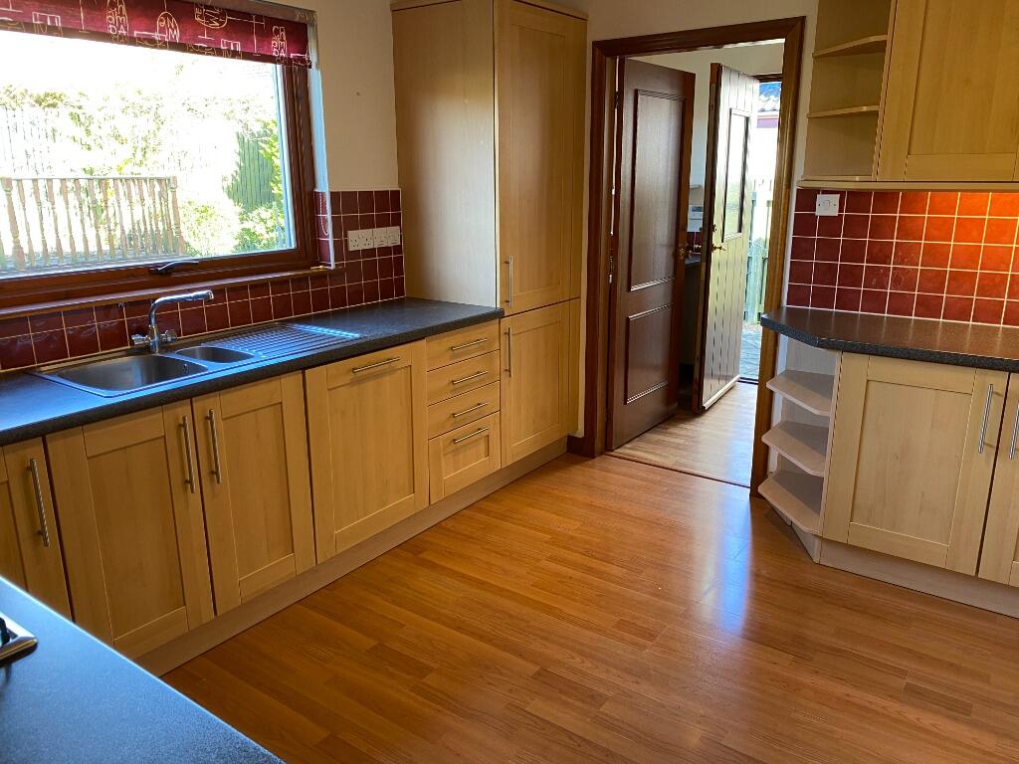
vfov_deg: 53.1
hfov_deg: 67.3
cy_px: 382
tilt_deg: -15.8
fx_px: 765
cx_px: 510
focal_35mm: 26
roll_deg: +0.1
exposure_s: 1/50
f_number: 1.8
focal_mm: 4.25
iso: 80
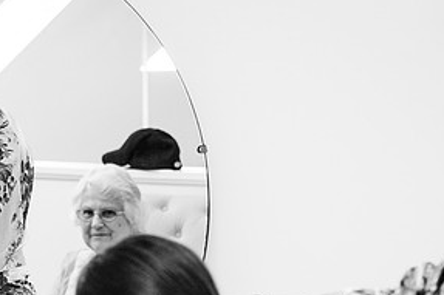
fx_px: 1960
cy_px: 257
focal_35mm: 159
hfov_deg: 12.9
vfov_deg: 8.6
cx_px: 76
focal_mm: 70
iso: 800
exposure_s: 1/250
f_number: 4.5
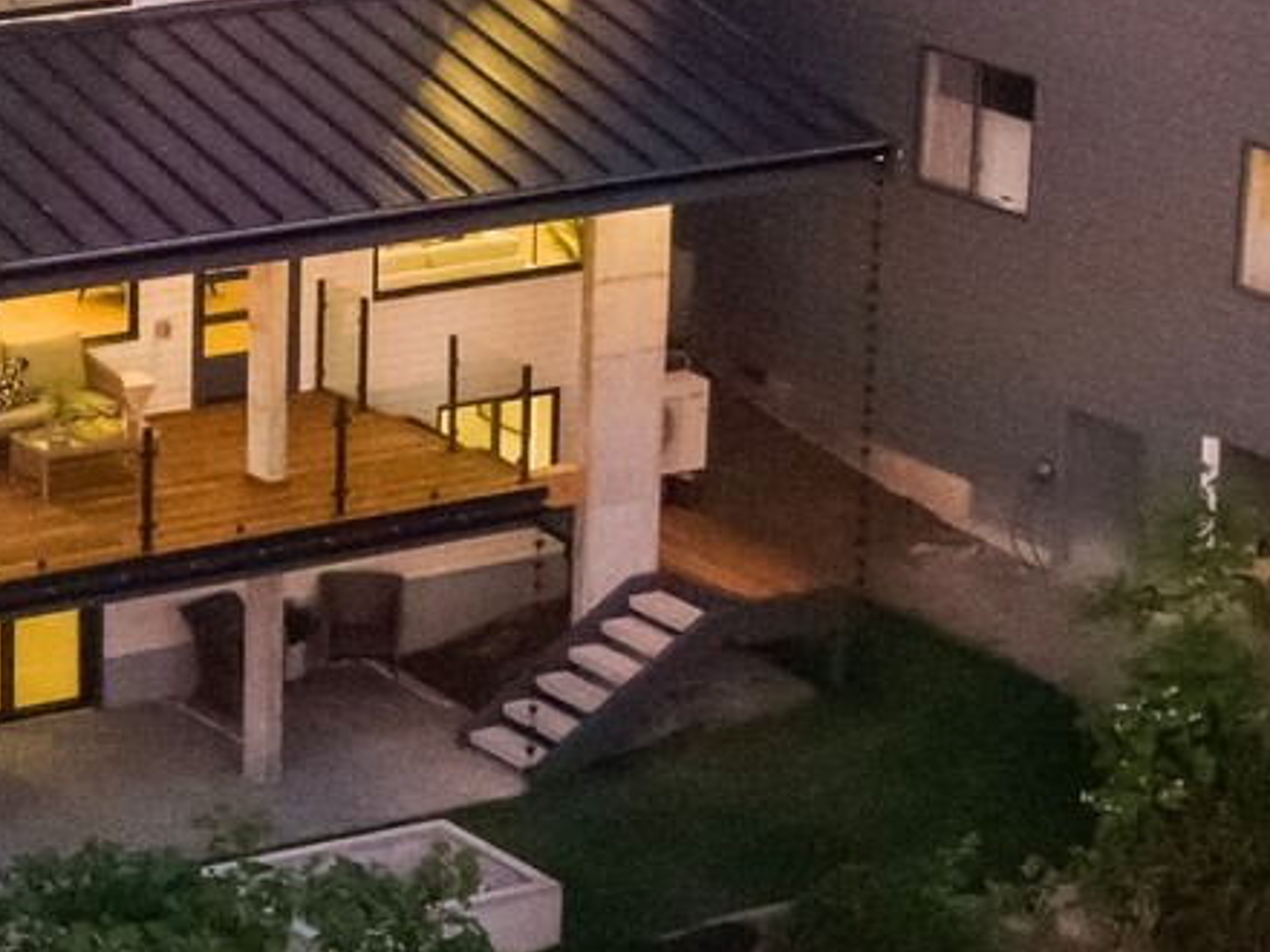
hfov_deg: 13.1
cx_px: 75
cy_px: 541
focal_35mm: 149
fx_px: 5467
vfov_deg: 10.0
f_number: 3.5
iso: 3200
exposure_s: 1/80
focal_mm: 7.07
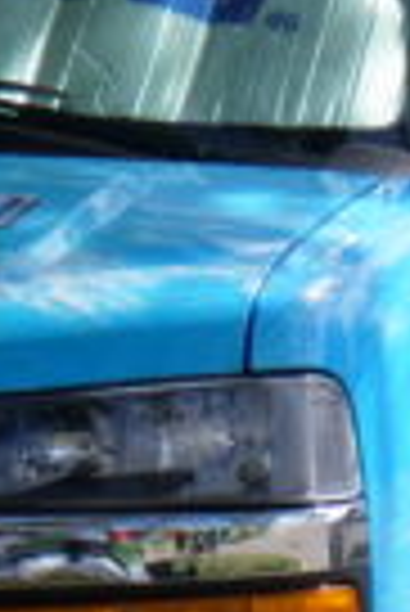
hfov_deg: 3.5
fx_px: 6117
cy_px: 1706
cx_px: 2217
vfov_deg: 5.4
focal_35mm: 359
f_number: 9
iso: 200
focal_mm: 23
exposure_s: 1/250
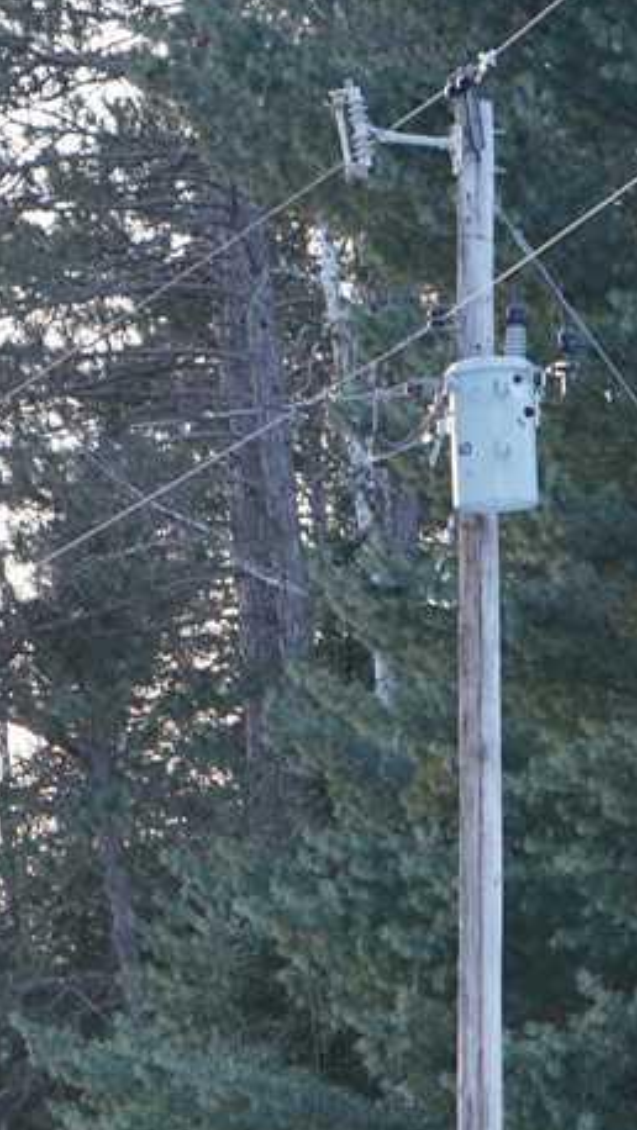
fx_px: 4829
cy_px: 783
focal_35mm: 161
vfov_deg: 13.3
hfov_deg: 7.5
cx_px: -225
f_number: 5
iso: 320
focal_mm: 55
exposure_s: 1/60
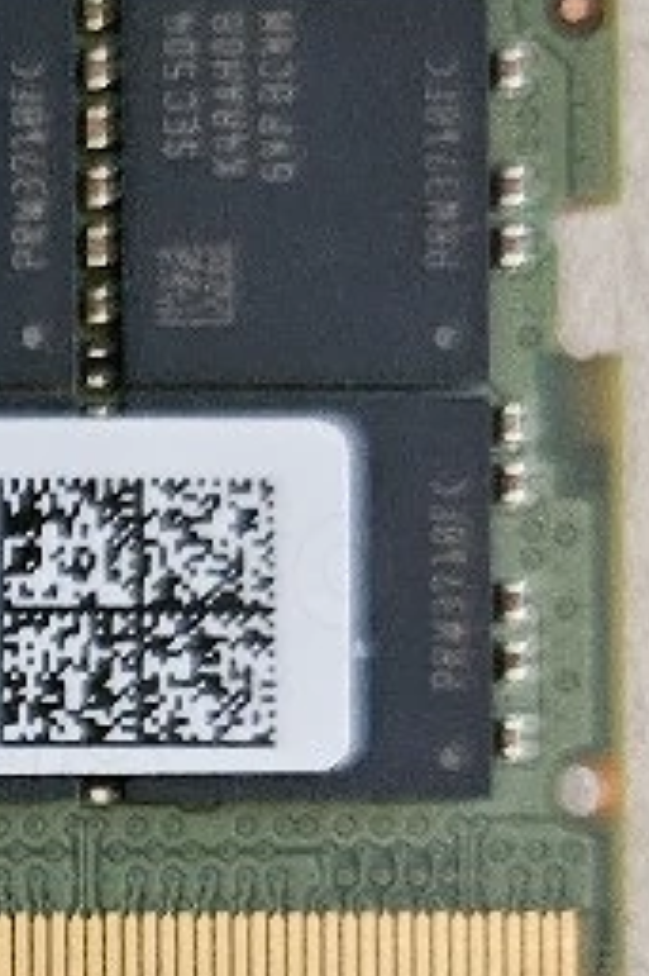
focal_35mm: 124
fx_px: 3357
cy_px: 963
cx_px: -740
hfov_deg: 10.0
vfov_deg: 16.2
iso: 500
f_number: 1.8
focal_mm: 5.4
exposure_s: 1/25.1
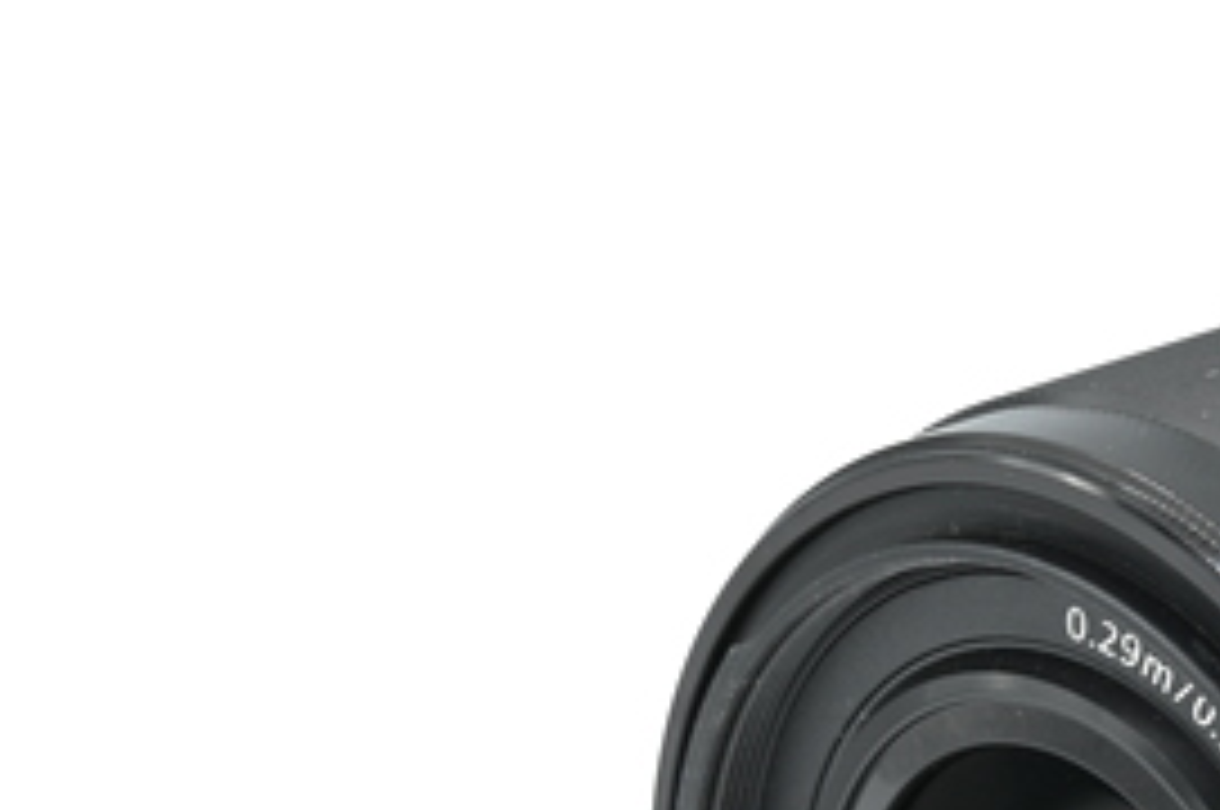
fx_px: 6939
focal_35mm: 205
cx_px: 1436
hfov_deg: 9.9
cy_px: 934
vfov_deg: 6.6
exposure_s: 1/10
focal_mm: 75
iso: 100
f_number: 14
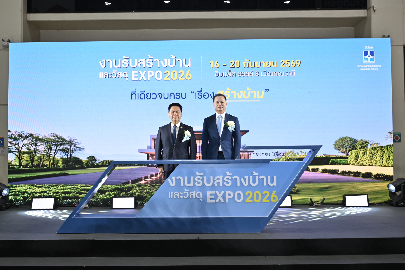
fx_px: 371
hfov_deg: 57.2
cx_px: 202
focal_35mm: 33
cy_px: 135
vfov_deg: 40.0
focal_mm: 33
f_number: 4.5
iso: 800
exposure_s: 1/125
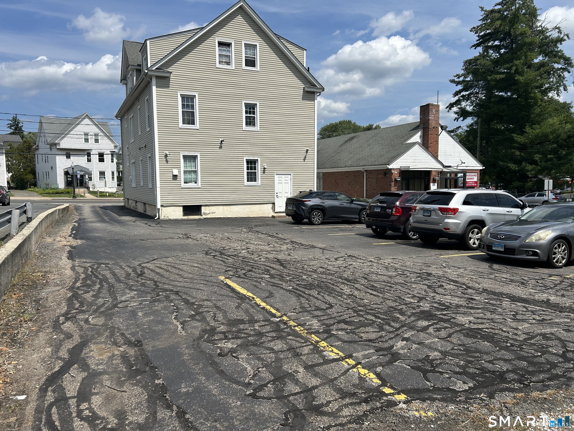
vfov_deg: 53.1
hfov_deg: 67.3
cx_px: 287
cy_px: 216
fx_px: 431
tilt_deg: -5.4
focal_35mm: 26
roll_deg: +1.0
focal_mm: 5.7
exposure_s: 1/6211
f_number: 1.5
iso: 50
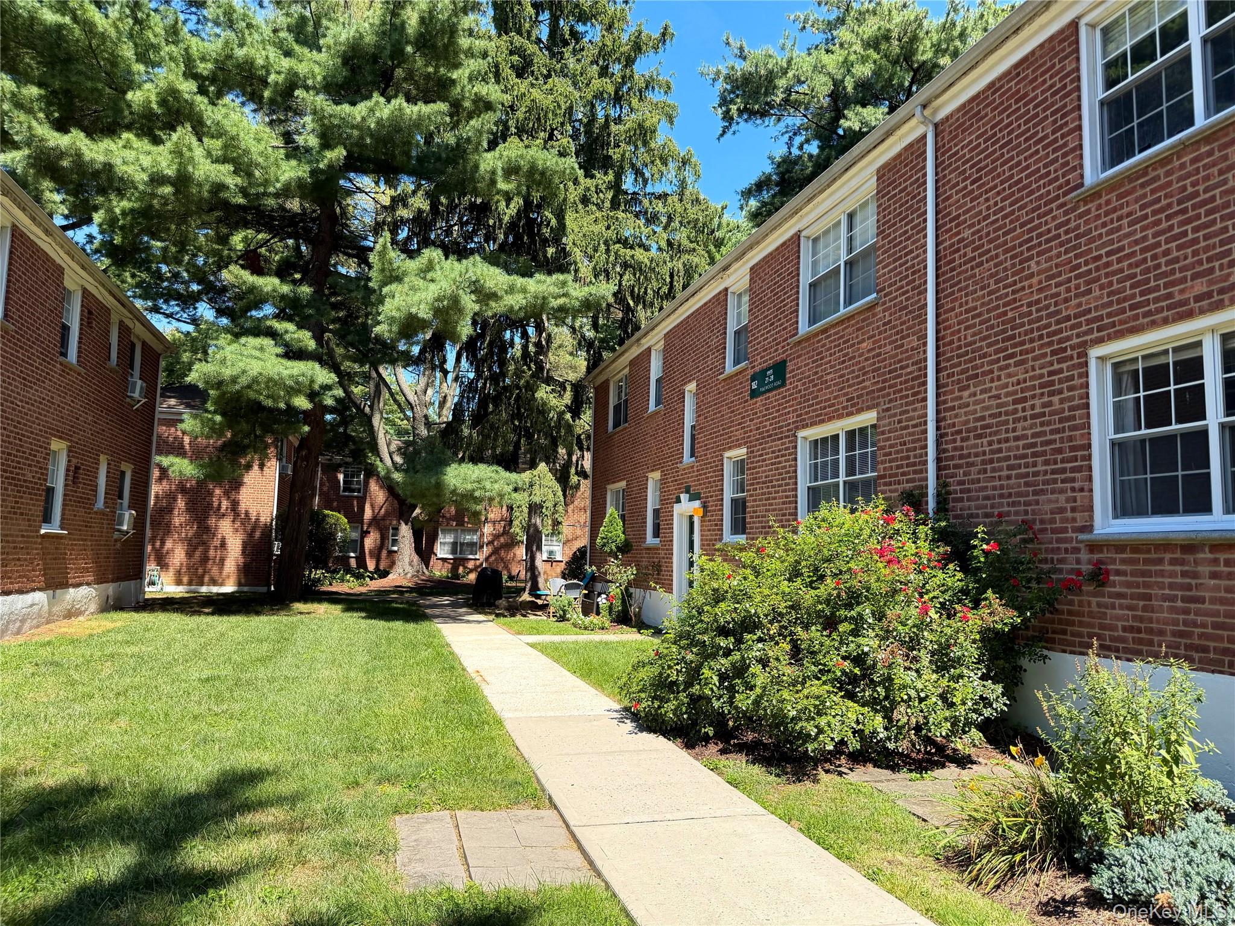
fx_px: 856
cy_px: 463
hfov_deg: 71.6
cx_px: 618
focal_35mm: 24
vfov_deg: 56.8
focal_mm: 6.76
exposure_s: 1/1770
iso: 100
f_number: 1.78
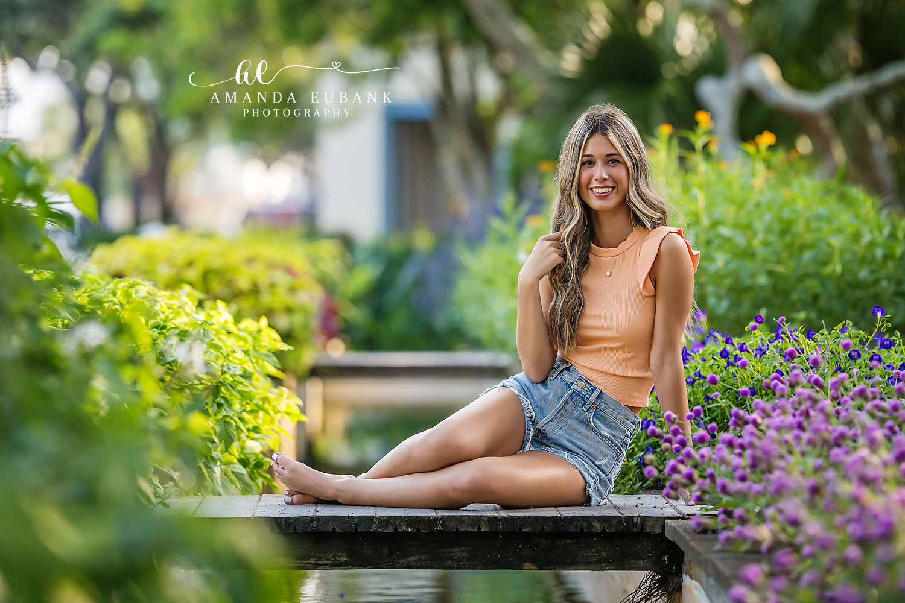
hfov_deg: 10.3
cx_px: 452
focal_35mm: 200
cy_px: 302
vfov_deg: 6.9
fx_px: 5027
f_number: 3.5
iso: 320
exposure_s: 1/500
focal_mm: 200
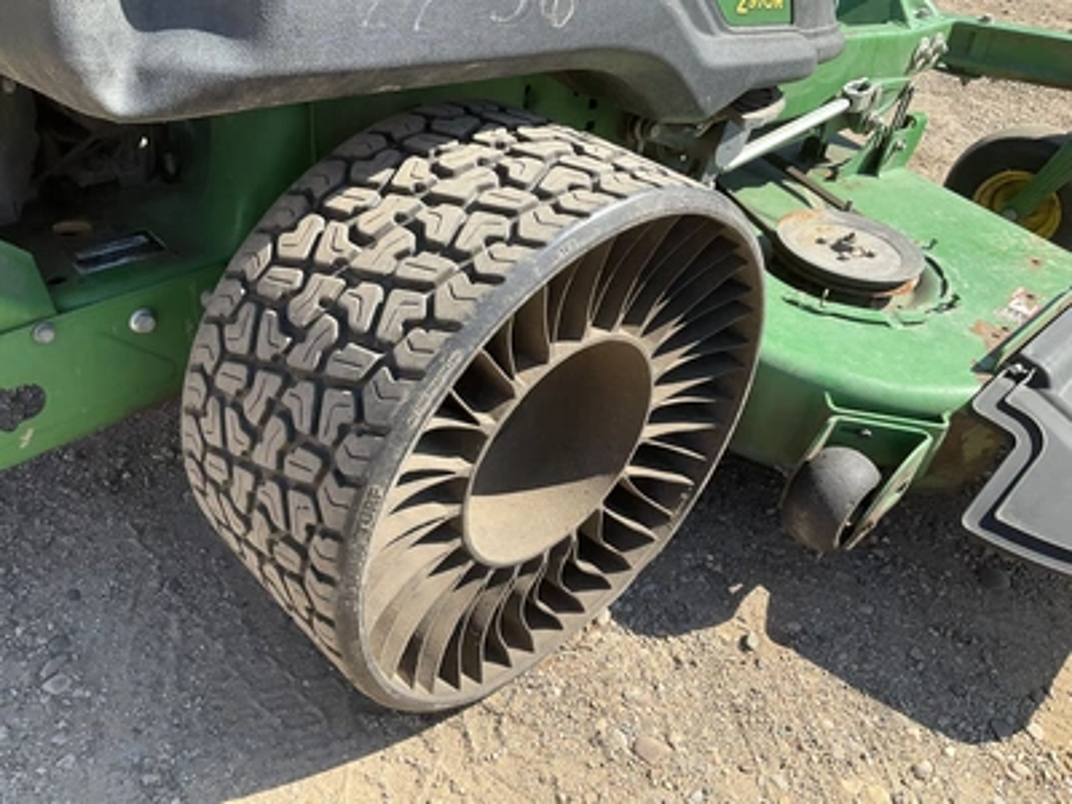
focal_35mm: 29
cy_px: 402
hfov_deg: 61.7
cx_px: 536
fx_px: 898
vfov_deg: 48.2
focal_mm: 3
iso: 25
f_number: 1.8
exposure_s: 1/770
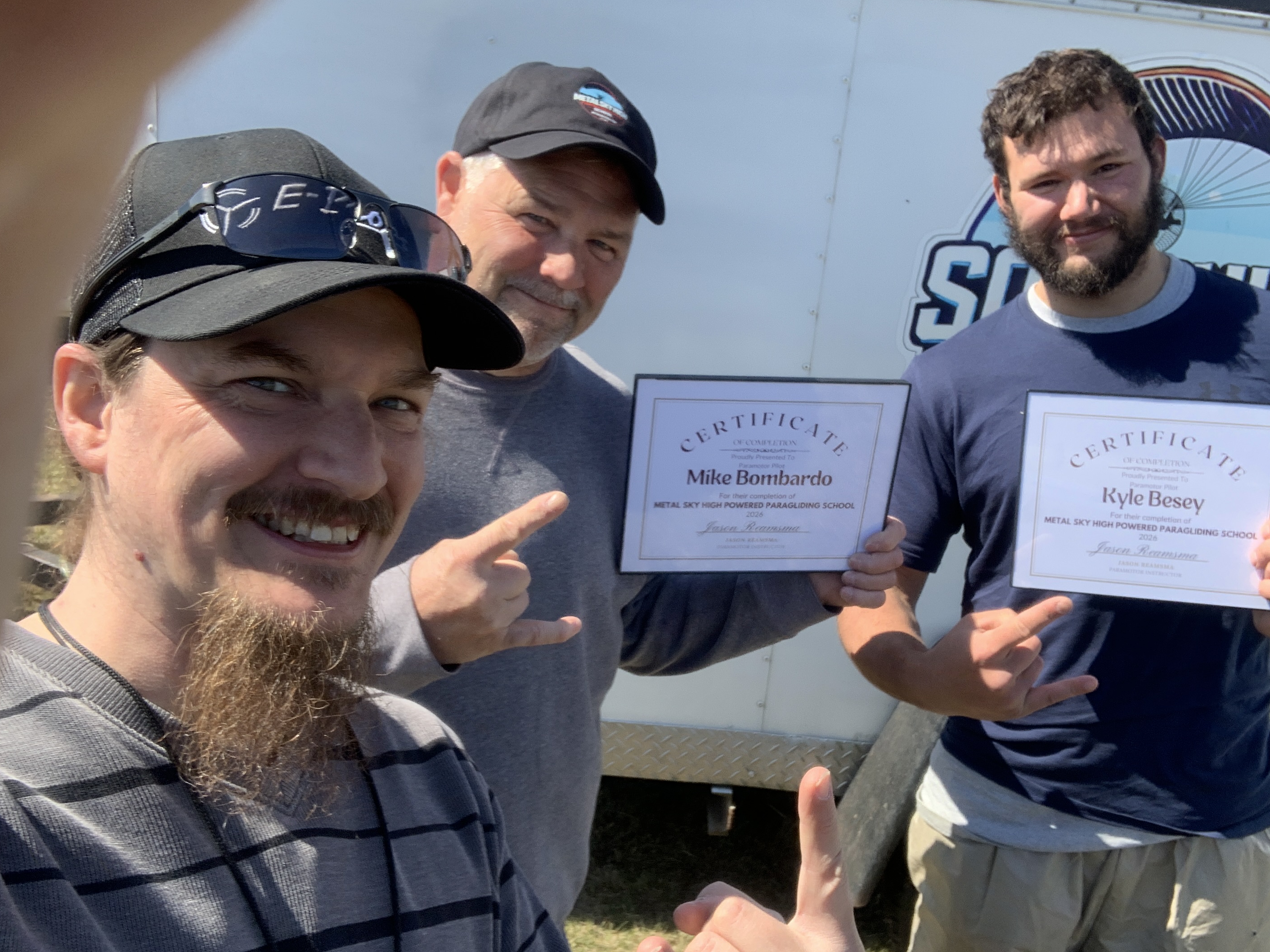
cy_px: 500
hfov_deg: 52.6
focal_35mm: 35
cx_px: 689
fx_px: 1284
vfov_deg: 40.7
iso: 16
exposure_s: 1/516
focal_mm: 2.87
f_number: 2.2
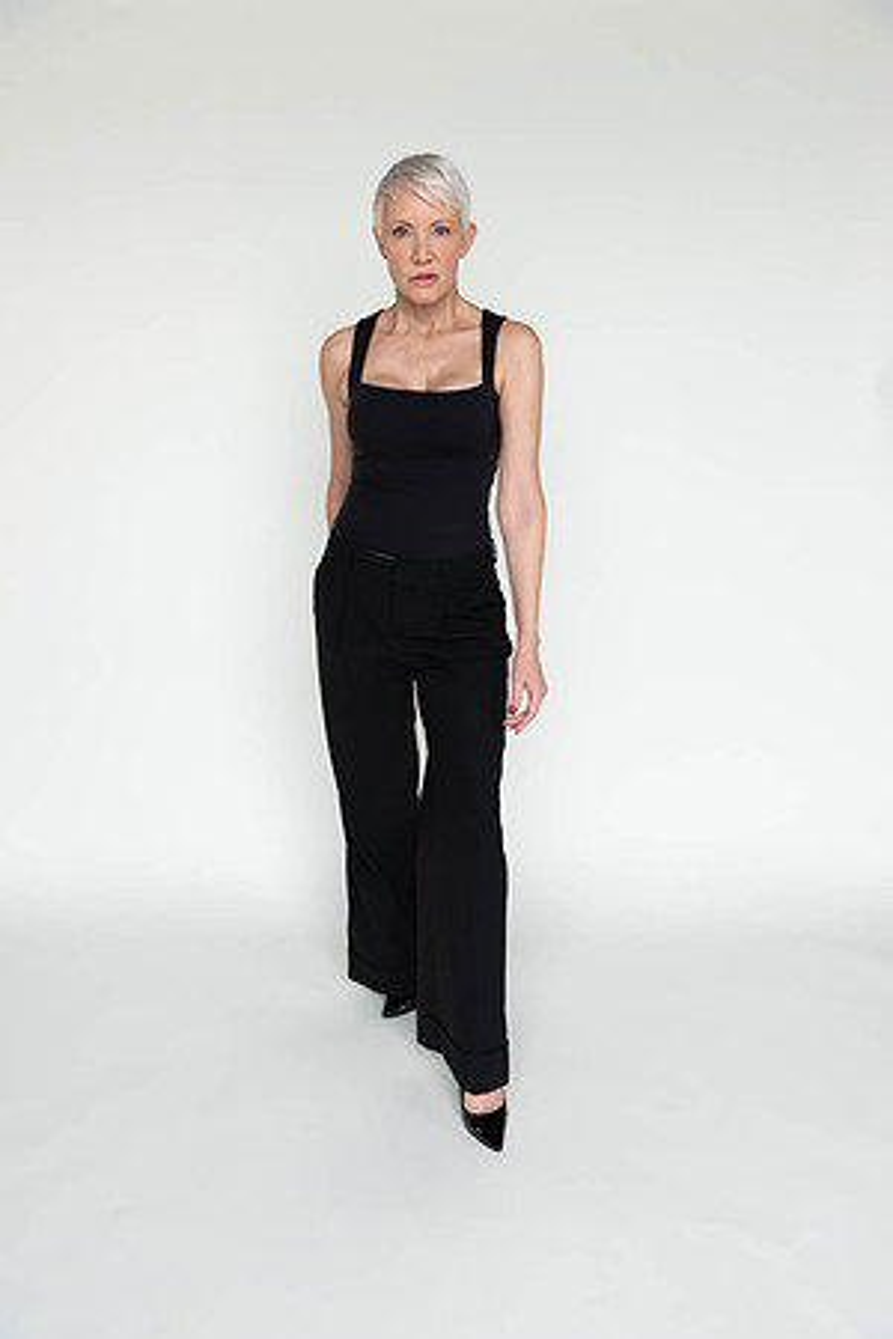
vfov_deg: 61.9
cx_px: 446
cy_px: 670
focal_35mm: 30
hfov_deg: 43.6
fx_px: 1116
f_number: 6.3
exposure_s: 1/125
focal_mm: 30
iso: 640
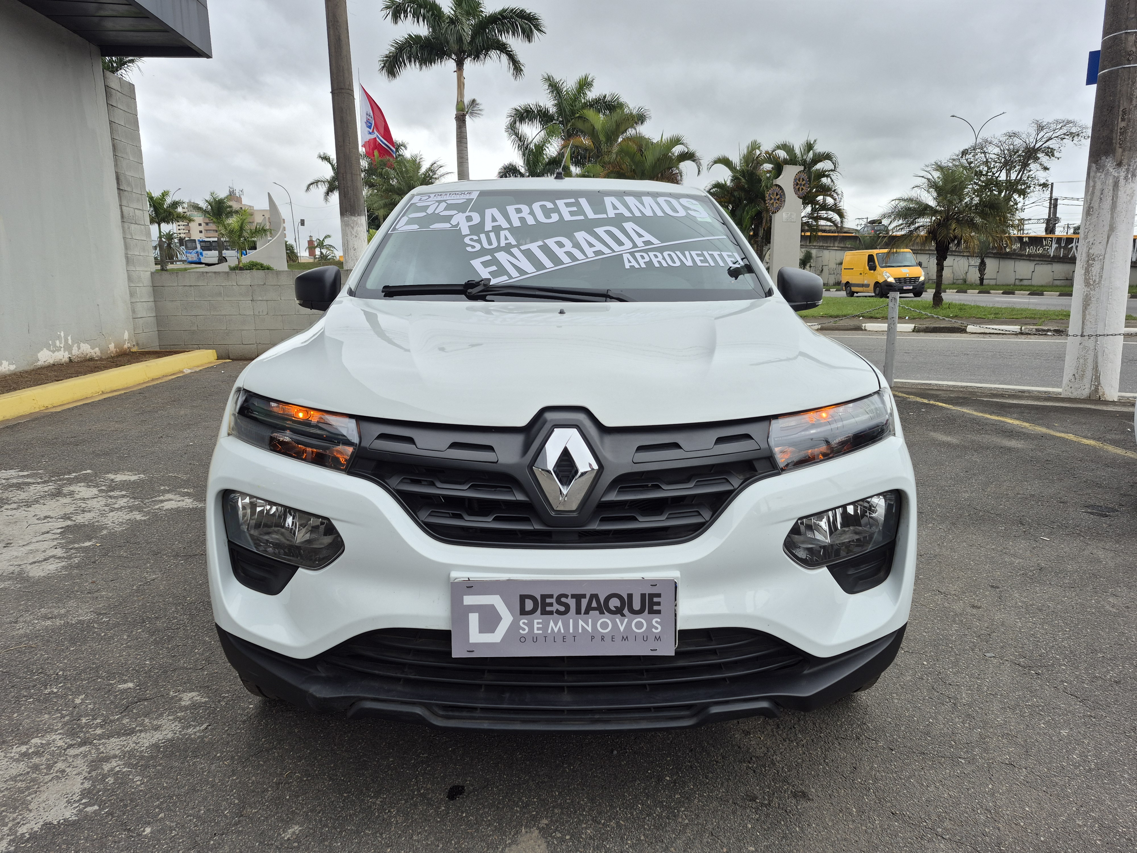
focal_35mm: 23
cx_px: 568
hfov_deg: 73.9
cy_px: 426
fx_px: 755
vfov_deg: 58.9
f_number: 1.8
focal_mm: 5.4
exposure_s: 1/371
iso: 25
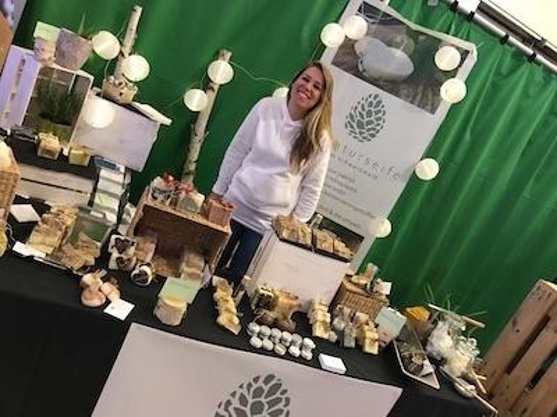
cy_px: 208
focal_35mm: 28
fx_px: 451
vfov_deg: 49.7
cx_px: 278
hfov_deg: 63.4
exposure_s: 1/14
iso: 100
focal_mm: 3.99
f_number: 1.8
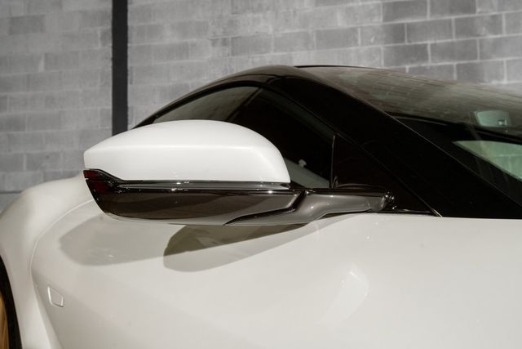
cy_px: 174
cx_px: 261
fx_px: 508
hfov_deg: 54.4
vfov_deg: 37.9
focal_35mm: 35
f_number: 9
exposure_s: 1/160
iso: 640
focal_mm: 35
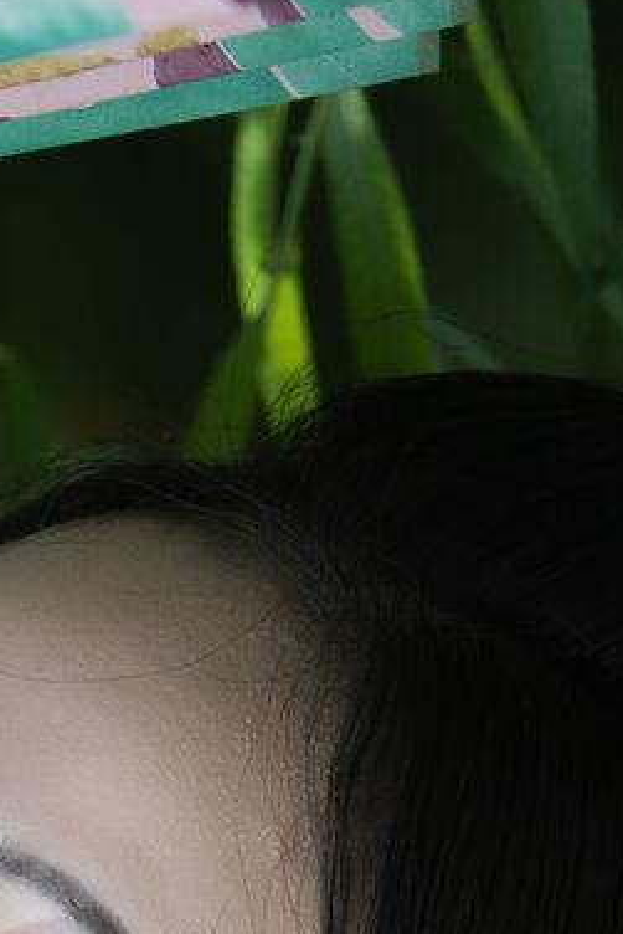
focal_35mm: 526
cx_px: -616
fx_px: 13640
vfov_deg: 3.9
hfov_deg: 2.6
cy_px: 2221
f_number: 2.8
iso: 100
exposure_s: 1/640
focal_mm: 110
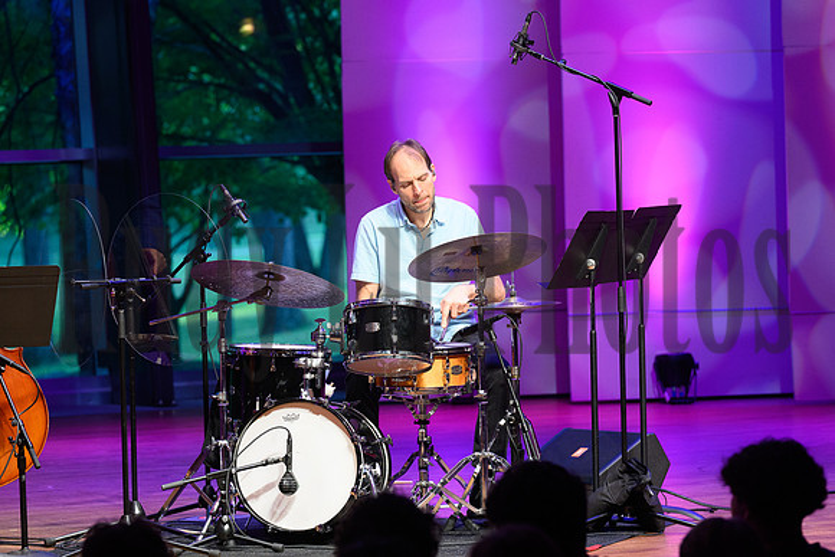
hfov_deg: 10.3
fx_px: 4640
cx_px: 418
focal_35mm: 200
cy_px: 278
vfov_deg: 6.9
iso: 3200
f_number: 5.6
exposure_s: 1/200
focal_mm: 200
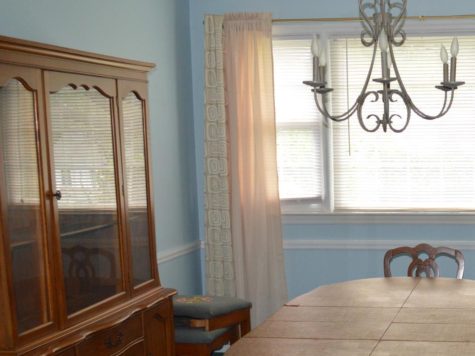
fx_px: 741
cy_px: 266
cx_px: 422
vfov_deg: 26.7
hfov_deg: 33.8
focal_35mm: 54
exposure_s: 1/60
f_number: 3.5
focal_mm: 18
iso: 720
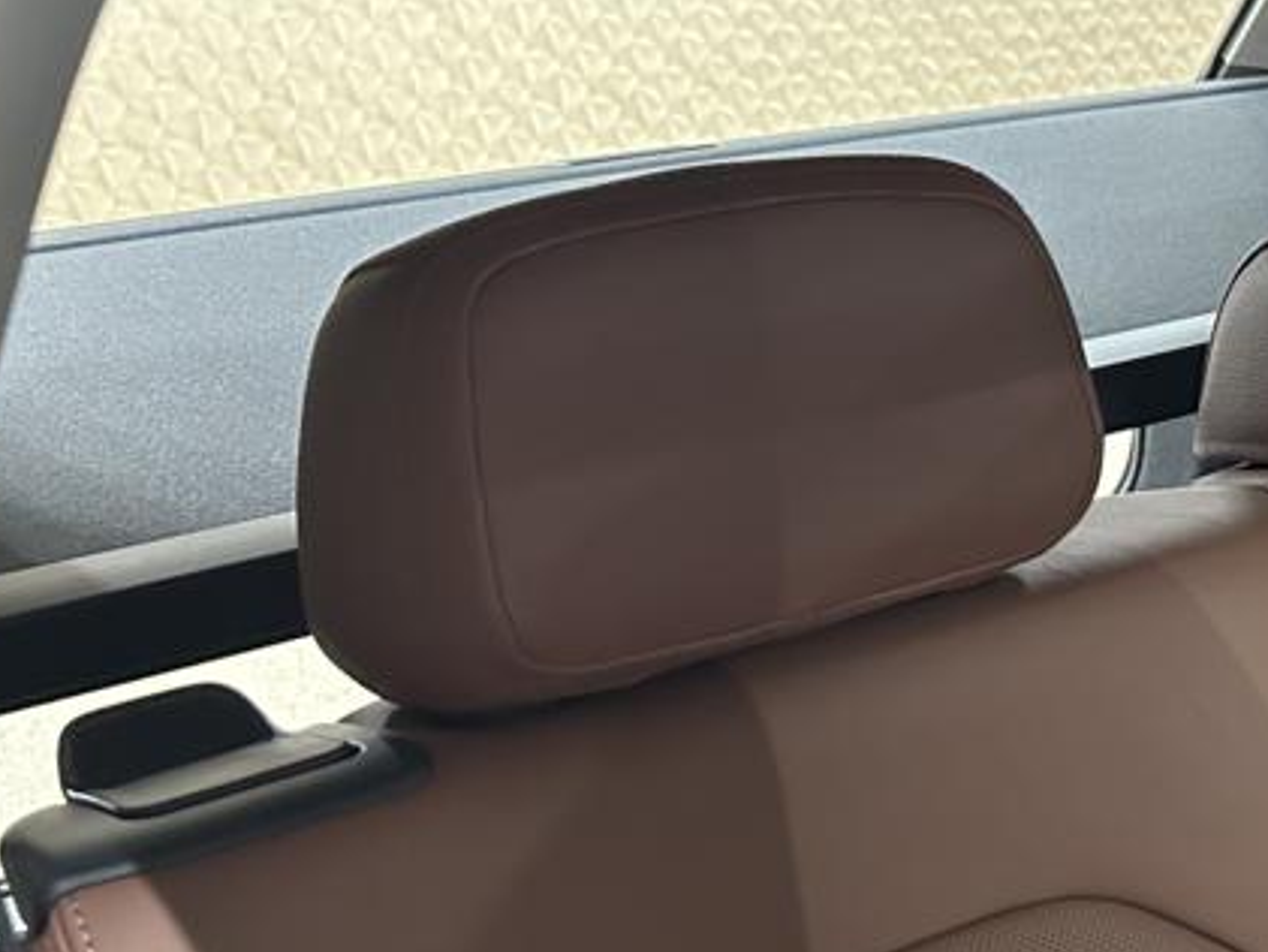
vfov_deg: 25.2
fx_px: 2089
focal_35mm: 57
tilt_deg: -24.5
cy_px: 762
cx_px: 1416
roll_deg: +0.2
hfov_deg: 30.1
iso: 1000
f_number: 1.78
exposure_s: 1/33
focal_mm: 6.86
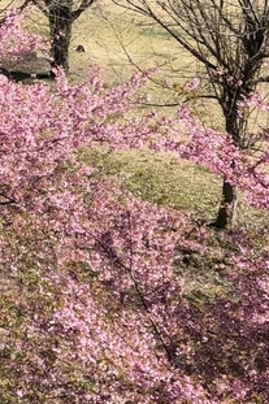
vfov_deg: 20.4
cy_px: -29
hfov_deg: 13.4
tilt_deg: -5.6
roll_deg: +0.6
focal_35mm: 96
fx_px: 1077
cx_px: -133
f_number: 1.8
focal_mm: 3.99
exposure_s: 1/1389
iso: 20
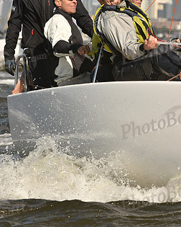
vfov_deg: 3.9
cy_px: 93
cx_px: 84
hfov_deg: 3.1
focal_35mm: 501
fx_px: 3355
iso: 500
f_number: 11
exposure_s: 1/1250
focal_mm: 290
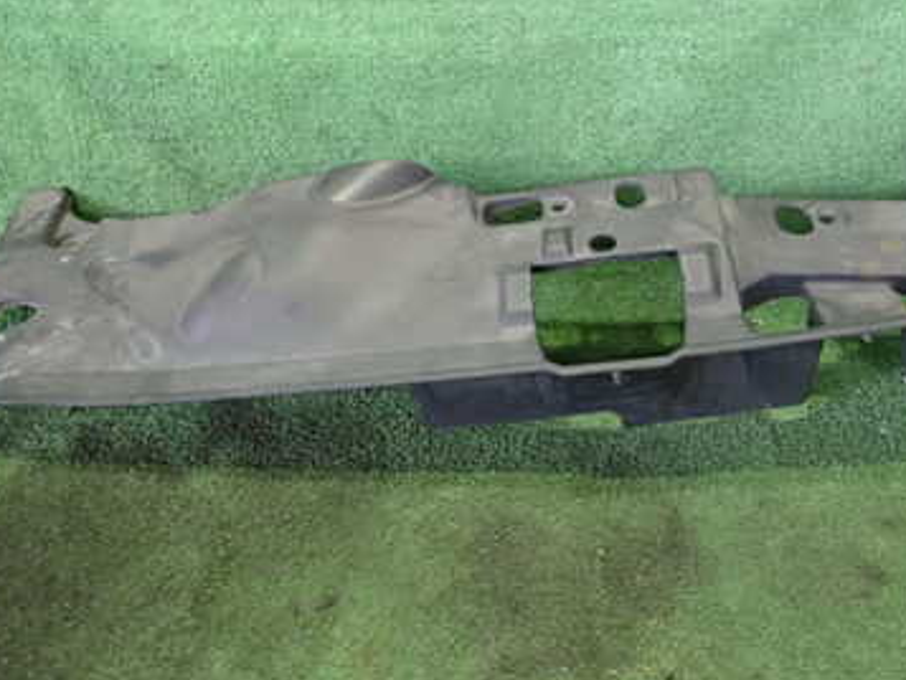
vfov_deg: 34.3
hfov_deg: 44.1
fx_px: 1100
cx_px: 607
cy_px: 284
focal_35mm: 42
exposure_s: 1/30
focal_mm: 4.5
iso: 500
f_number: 2
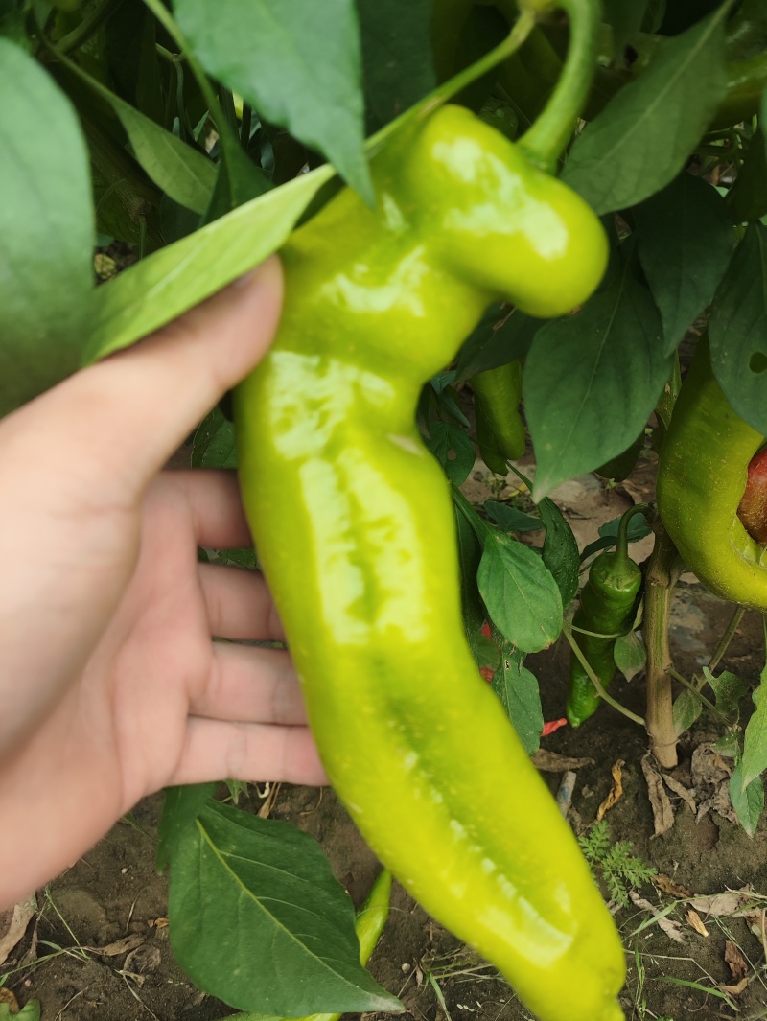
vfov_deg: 69.4
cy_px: 510
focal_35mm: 25
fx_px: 738
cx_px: 384
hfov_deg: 54.9
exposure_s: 1/179
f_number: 1.79
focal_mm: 4.71
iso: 50
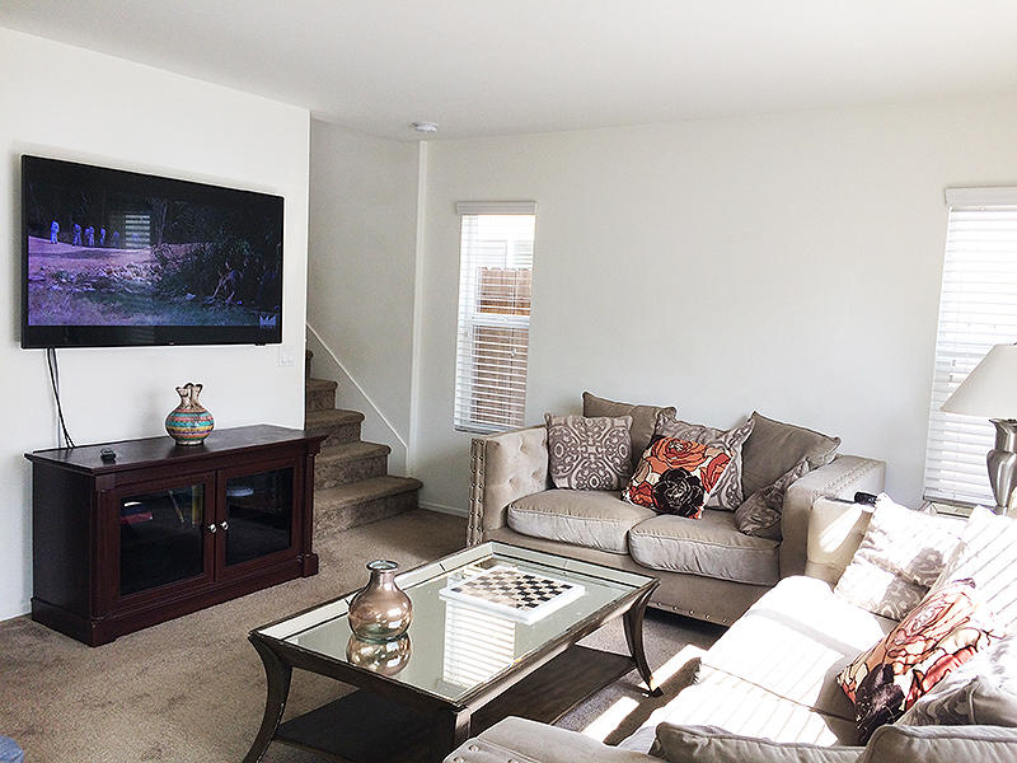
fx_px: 852
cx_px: 508
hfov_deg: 61.7
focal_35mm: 29
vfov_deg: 48.2
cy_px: 382
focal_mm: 4.15
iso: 40
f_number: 2.2
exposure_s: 1/120
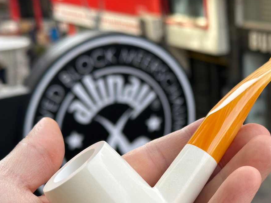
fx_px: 548
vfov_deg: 20.9
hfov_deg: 27.7
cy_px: 139
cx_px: 170
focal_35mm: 70
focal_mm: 6.86
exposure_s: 1/501
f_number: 1.78
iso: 64
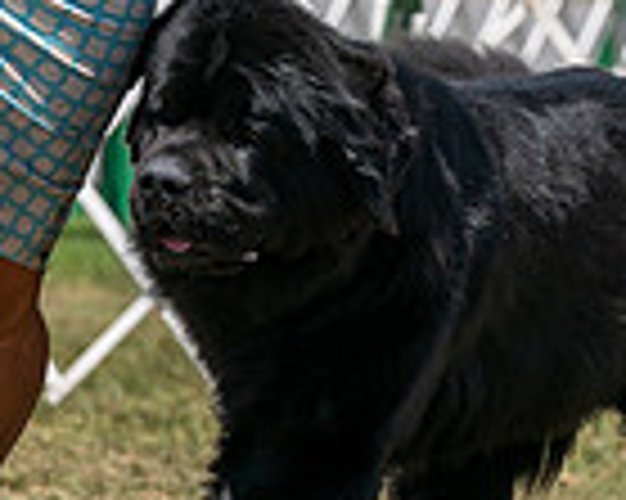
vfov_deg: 2.2
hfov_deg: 2.7
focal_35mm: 711
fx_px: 13164
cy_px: -261
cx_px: 20
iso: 160
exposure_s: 1/1600
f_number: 4.5
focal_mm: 156
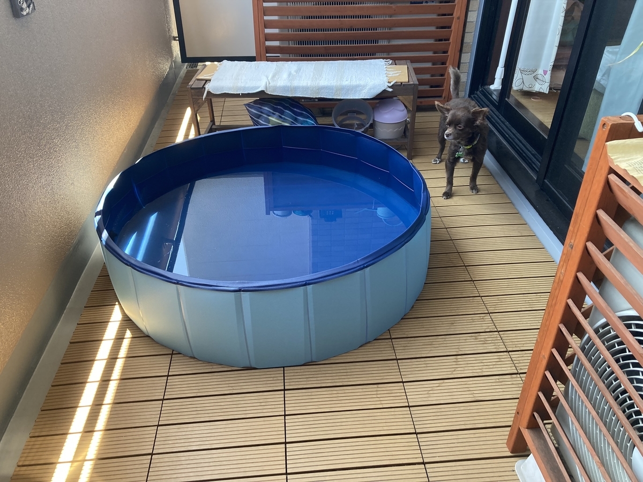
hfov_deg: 63.4
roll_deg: +0.5
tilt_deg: -34.3
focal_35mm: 28
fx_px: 520
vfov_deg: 49.7
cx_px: 322
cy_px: 241
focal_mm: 3.99
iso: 80
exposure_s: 1/121
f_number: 1.8
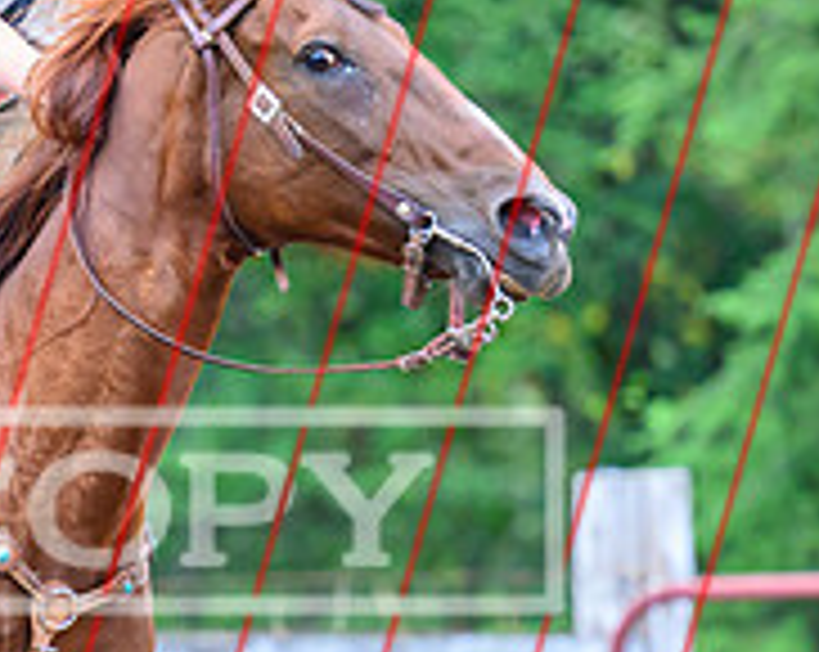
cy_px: 639
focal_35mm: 624
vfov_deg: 2.5
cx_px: -211
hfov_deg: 3.1
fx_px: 15101
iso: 2000
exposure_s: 1/1600
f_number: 2.8
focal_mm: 145
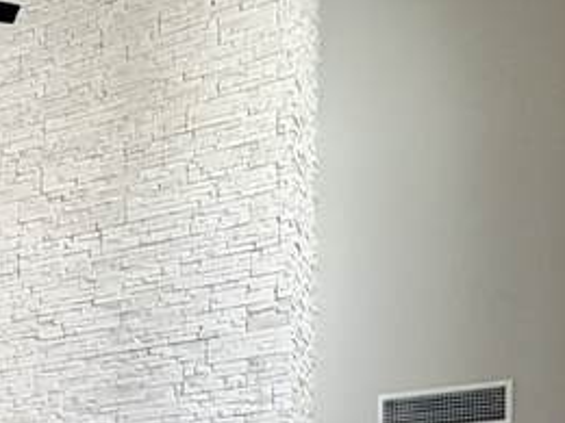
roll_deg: -1.2
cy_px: 688
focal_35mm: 69
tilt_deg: +1.4
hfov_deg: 24.4
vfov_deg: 18.2
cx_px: -178
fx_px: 1126
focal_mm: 2.22
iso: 50
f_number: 2.2
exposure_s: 1/149
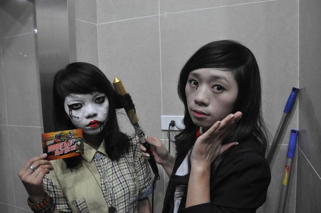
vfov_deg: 47.8
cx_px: 160
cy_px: 106
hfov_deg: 67.4
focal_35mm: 27
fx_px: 240
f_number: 5.6
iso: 2000
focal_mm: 18
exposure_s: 1/40
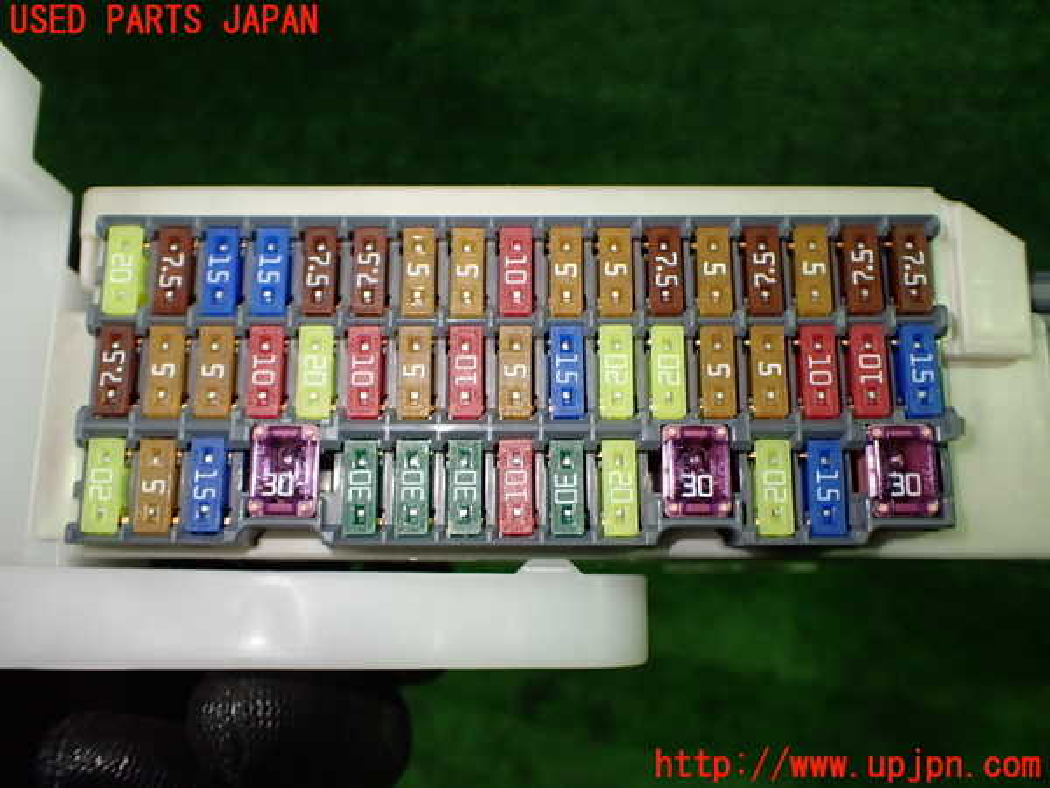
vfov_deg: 46.8
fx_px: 910
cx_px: 525
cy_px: 394
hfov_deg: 60.0
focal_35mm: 30
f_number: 2.3
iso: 400
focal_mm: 5.4
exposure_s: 1/125
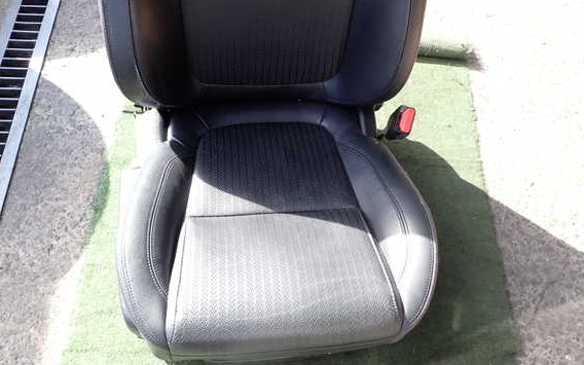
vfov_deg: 44.5
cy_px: 196
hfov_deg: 66.4
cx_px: 278
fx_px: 446
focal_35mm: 28
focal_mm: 4.5
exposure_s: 1/125
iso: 100
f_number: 2.8
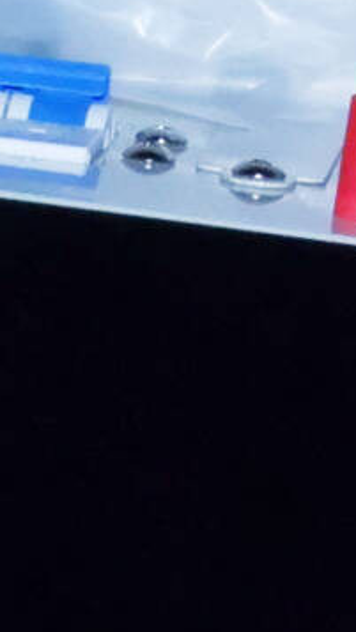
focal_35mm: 263
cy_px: 1247
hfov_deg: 4.6
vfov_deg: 7.9
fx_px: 4410
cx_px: -198
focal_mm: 23
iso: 6400
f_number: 13
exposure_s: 1/40
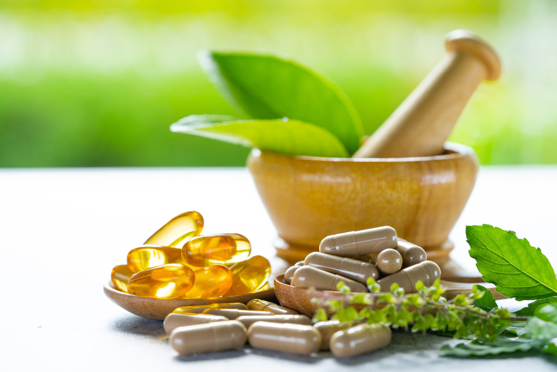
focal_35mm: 90
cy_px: 186
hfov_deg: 22.6
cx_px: 278
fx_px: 1392
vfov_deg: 15.2
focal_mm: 90
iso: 100
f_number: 5.6
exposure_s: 1/100
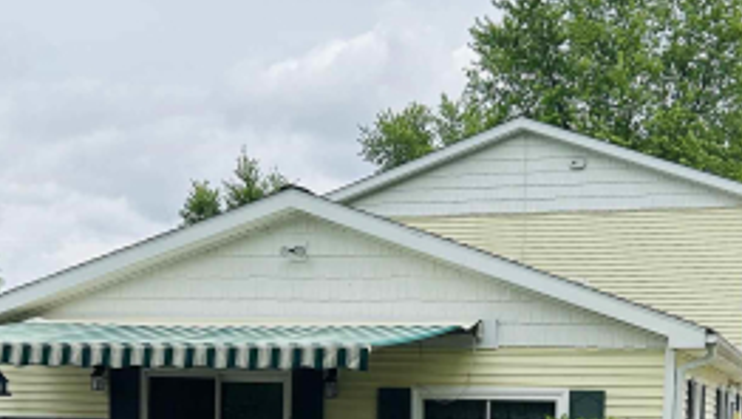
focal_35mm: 72
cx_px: 401
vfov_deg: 16.2
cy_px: 478
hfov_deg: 29.3
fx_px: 1418
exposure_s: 1/3831
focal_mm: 5.7
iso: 50
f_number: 1.5
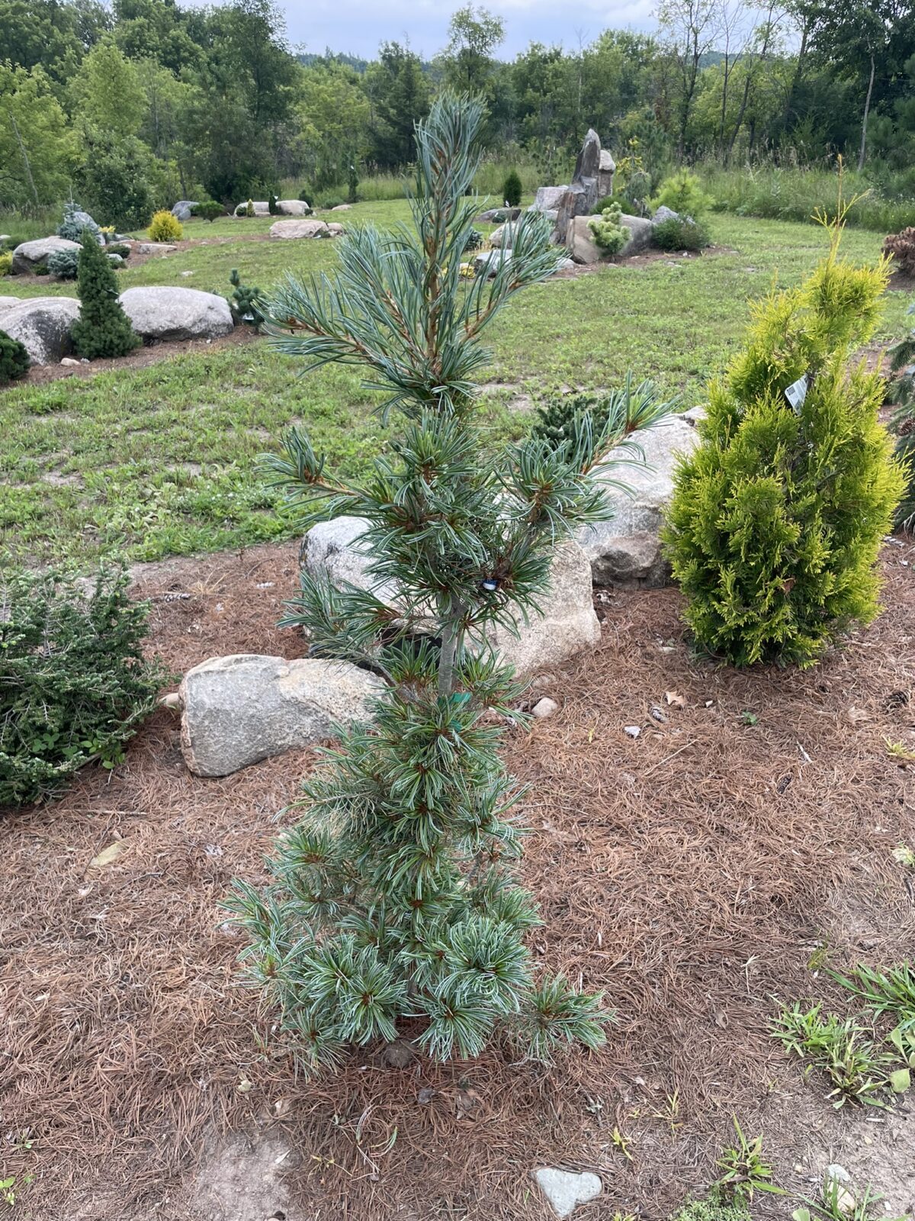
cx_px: 458
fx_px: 916
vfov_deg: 67.3
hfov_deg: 53.1
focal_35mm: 26
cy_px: 610
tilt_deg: -29.7
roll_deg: -2.5
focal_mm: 4.2
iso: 32
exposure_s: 1/310
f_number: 1.6
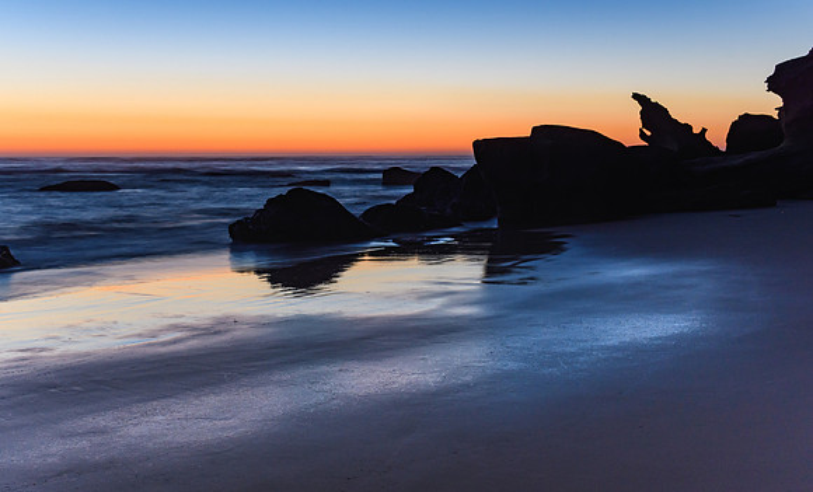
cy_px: 215
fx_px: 981
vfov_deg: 28.1
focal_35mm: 45
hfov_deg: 45.0
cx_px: 415
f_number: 8
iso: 400
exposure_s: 4
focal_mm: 27
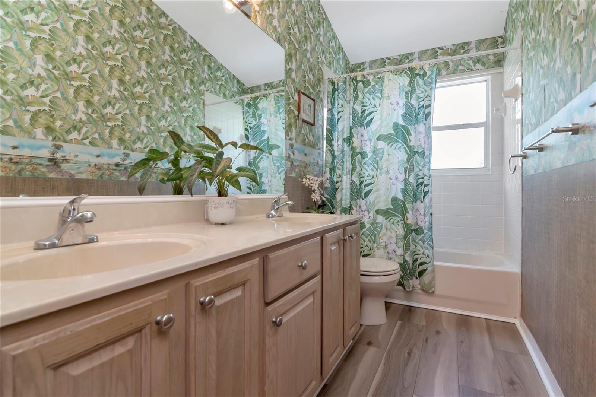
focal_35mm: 16
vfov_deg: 72.0
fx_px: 273
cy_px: 198
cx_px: 298
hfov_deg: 95.0
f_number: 7.1
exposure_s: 1/60
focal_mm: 11
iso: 800
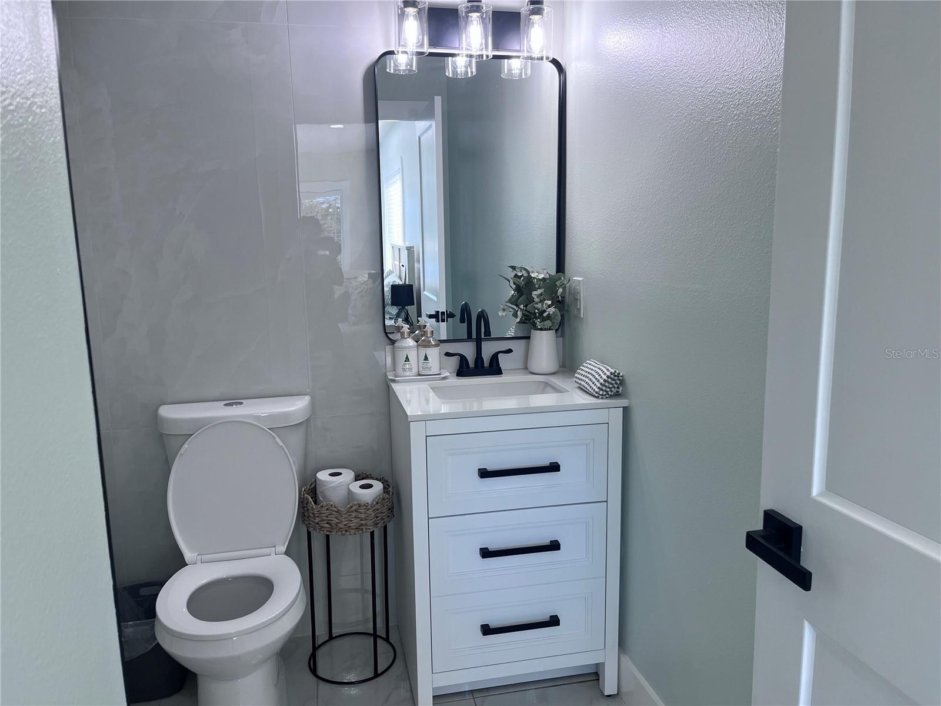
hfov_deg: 67.3
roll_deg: +1.2
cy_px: 353
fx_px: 707
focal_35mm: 26
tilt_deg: -10.0
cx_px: 470
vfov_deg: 53.1
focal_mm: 5.1
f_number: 1.6
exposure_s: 1/153
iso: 64
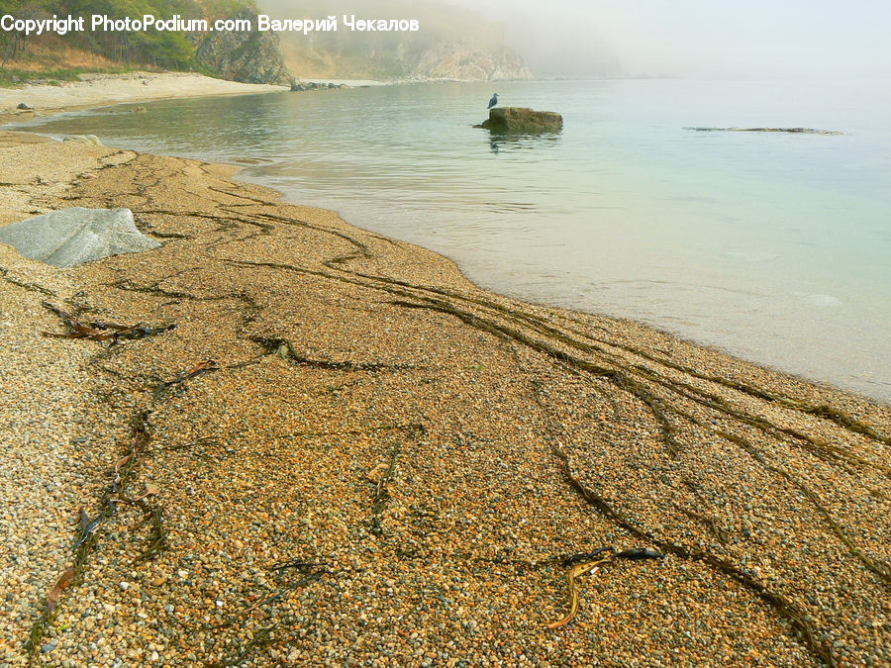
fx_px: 927
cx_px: 446
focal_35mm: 36
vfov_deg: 39.7
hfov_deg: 51.4
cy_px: 334
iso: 80
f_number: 8
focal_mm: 6
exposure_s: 1/200
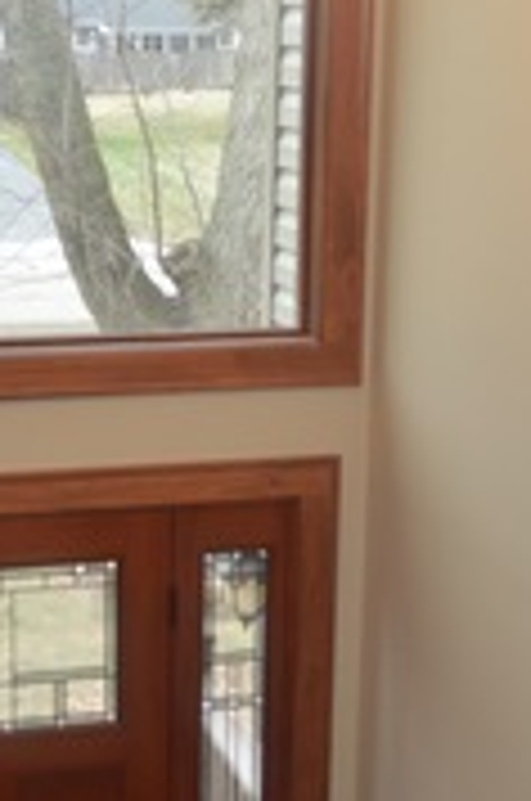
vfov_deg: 25.1
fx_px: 1799
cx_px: 196
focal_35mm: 81
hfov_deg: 16.8
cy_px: 423
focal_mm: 20
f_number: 4
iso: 400
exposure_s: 1/60
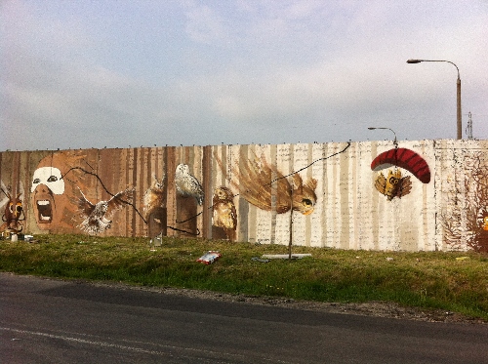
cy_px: 182
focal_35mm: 35
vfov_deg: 40.6
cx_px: 244
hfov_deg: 52.7
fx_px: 492
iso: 80
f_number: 2.8
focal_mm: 3.85
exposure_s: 1/2011
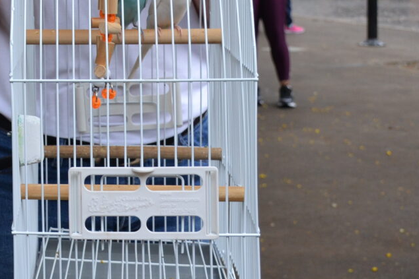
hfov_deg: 18.7
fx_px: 1217
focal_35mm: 105
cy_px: -27
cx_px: -56
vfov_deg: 12.9
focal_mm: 23
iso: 400
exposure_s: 1/100
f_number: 5
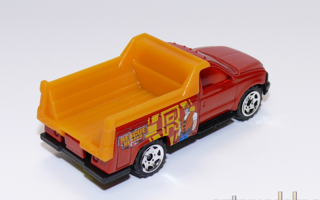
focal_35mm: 91
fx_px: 794
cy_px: 97
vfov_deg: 14.4
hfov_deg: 22.8
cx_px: 163
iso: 100
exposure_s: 1/30
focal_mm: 11.8
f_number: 4
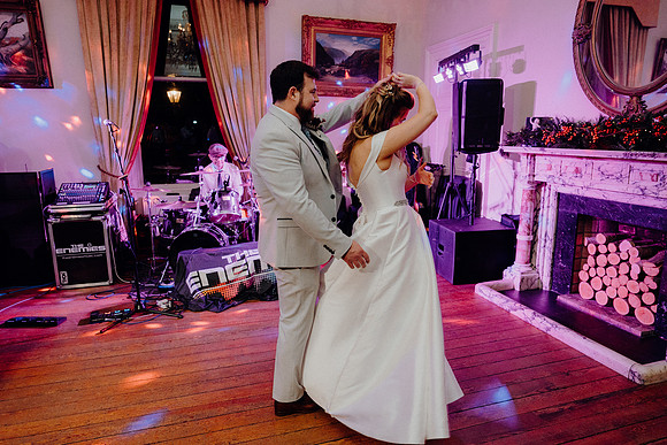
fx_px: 445
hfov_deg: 73.7
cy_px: 222
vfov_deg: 53.2
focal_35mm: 24
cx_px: 334
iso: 2500
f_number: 3.5
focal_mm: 24
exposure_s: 1/160
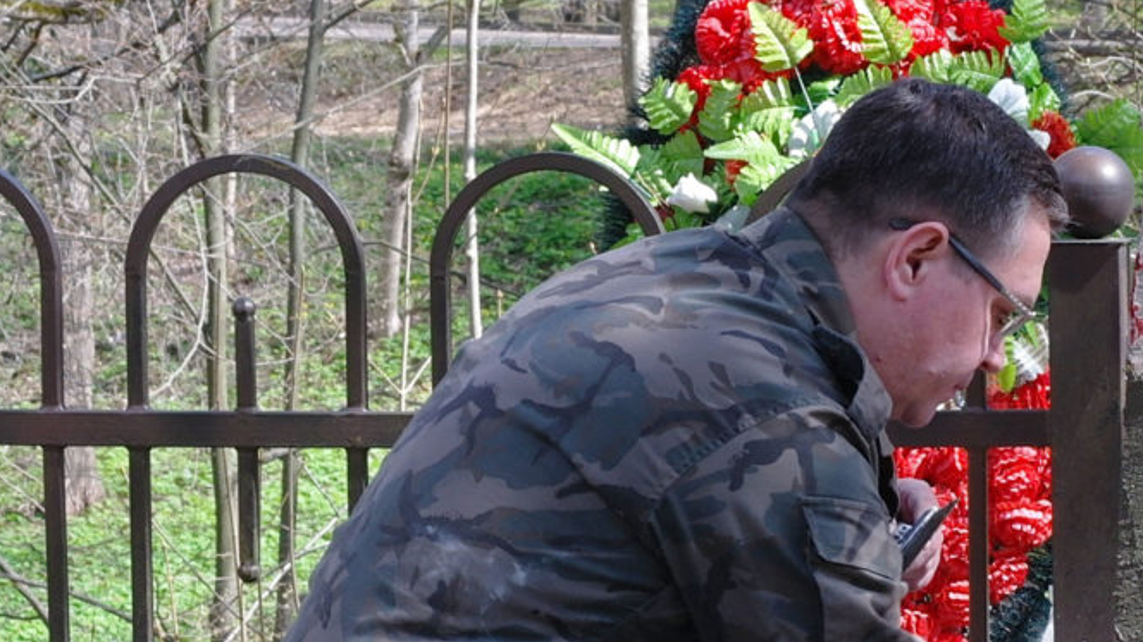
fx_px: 5969
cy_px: 510
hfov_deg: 10.9
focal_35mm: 197
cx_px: 818
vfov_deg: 6.2
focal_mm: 40
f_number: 10
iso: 100
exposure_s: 1/40
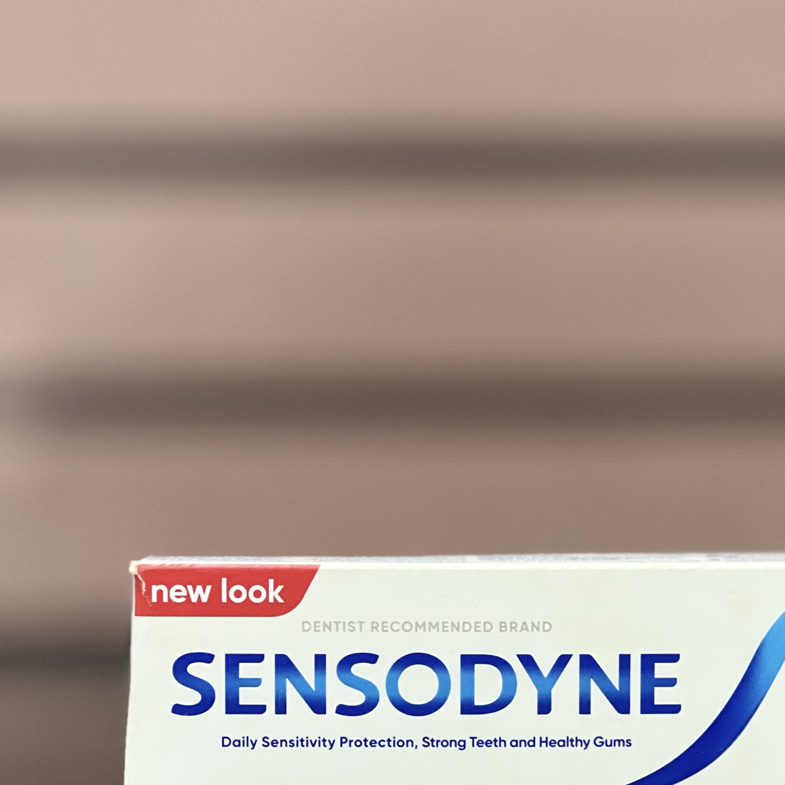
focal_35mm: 105
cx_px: 549
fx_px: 2694
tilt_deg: -0.8
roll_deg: +0.6
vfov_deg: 16.6
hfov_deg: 16.5
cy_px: 377
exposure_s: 1/25
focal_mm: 9
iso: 320
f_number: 2.8
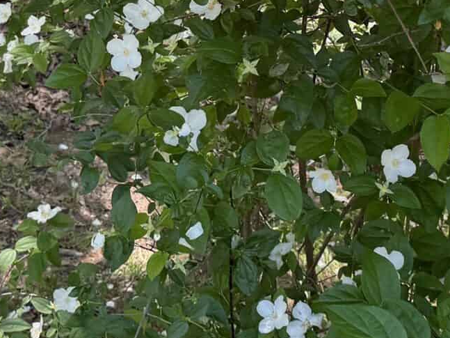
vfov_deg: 14.9
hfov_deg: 20.6
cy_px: -92
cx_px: 202
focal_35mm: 95
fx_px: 1235
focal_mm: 6.76
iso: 80
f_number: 1.78
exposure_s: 1/278
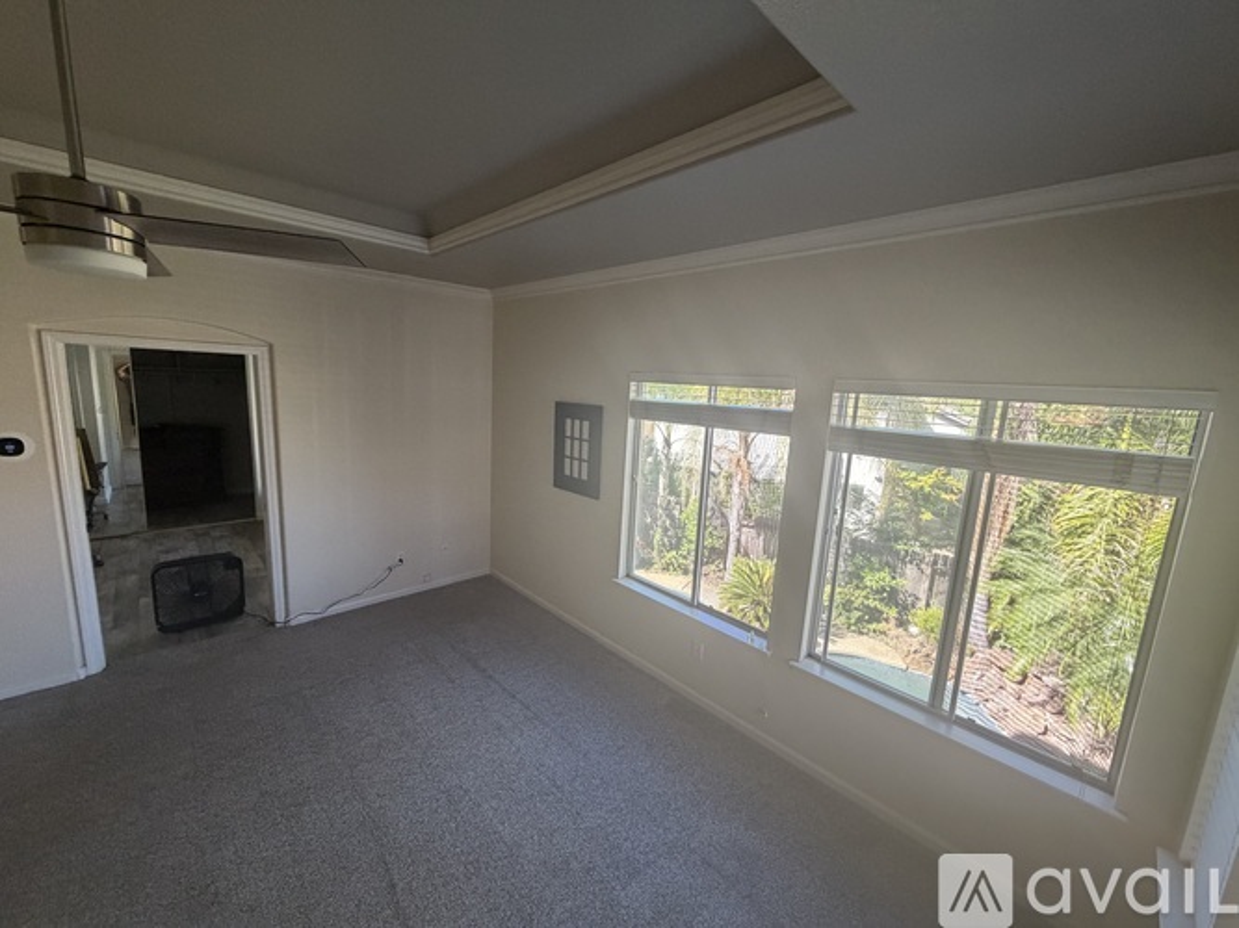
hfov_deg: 102.1
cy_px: 464
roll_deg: -3.0
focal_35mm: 14
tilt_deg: -9.9
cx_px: 620
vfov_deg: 85.7
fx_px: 501
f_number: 2.2
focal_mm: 2.22
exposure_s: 1/115
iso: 320
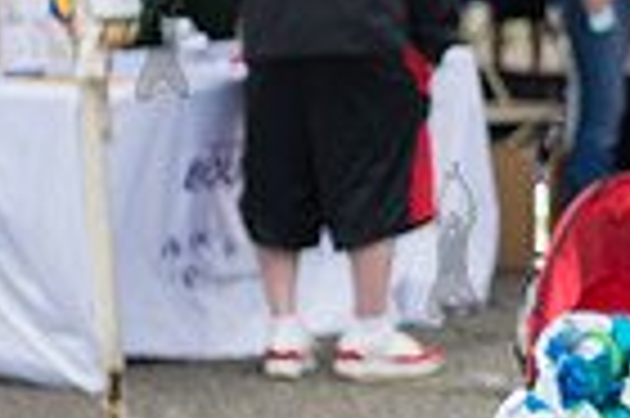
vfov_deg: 5.5
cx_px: 1030
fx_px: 4352
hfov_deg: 8.1
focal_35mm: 249
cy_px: 20
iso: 200
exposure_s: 1/800
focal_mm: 60
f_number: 3.5
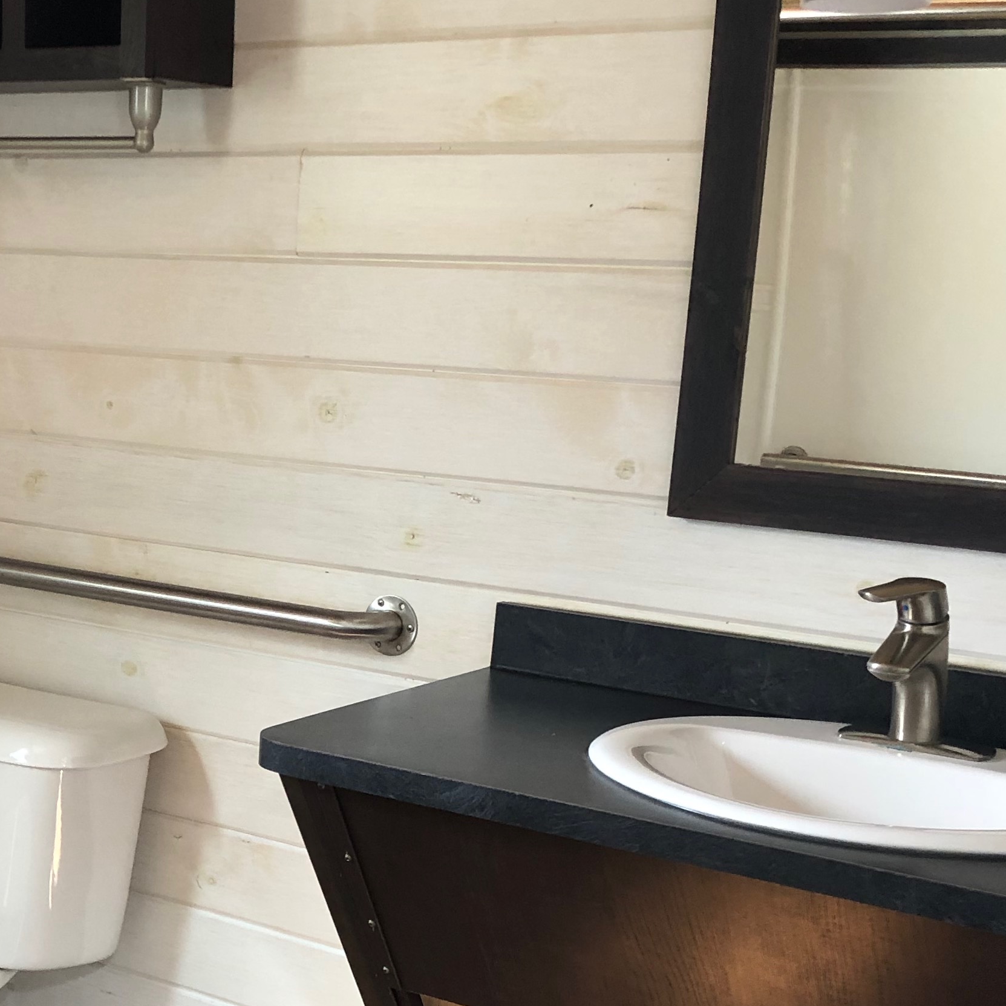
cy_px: 777
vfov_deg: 28.1
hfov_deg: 27.8
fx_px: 1973
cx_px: 146
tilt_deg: -14.5
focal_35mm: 60
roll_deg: -1.0
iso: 50
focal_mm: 4
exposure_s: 1/15
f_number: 1.8
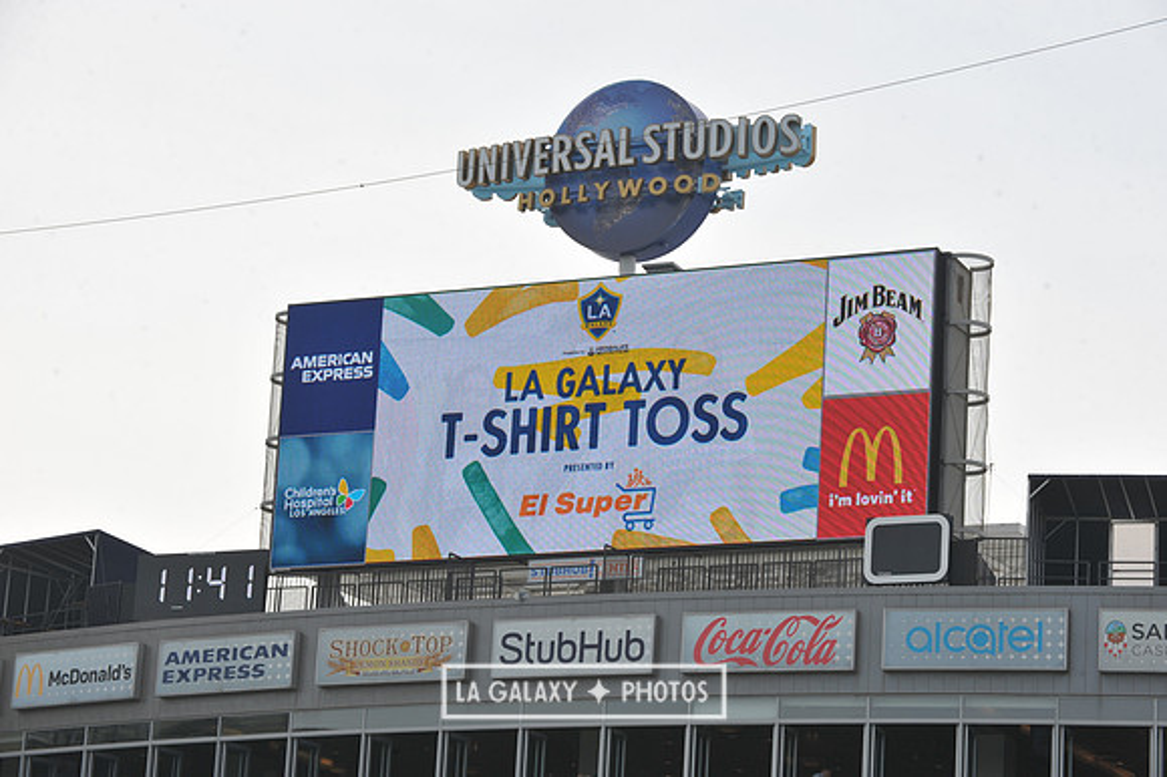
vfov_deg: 11.4
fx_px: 3888
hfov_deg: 17.1
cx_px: 584
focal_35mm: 120
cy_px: 388
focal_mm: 120
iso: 250
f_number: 11
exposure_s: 1/500
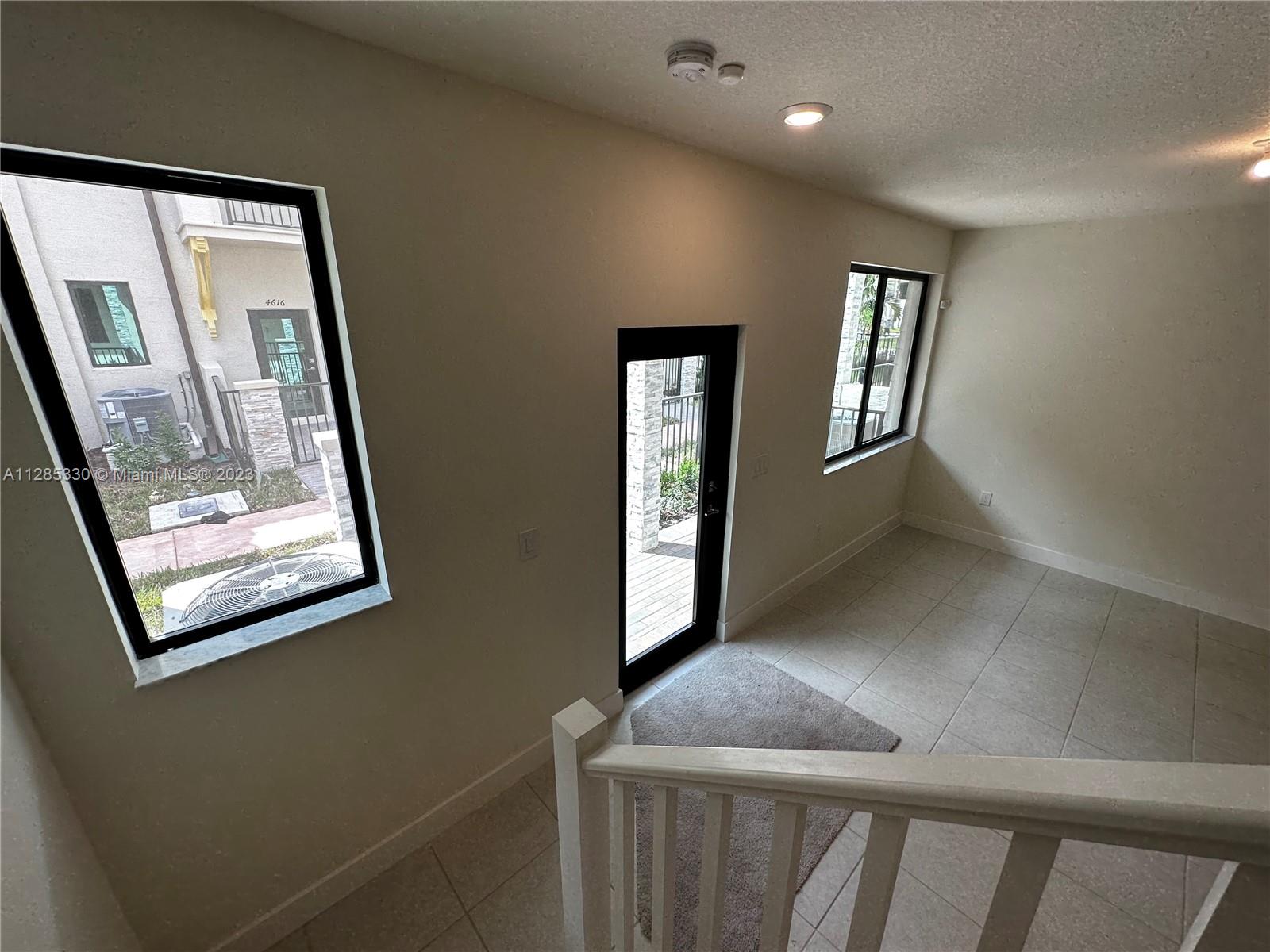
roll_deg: -0.9
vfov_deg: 85.7
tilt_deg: -19.1
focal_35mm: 14
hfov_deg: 102.1
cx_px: 635
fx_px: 514
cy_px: 476
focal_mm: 2.22
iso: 40
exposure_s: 1/157
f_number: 2.2
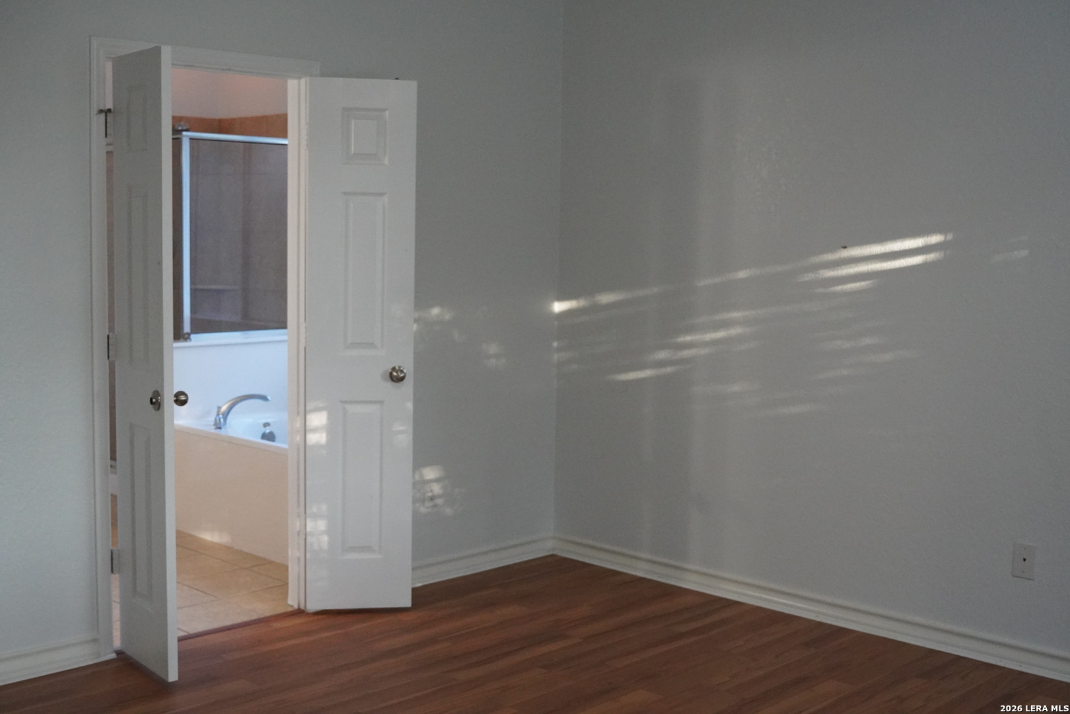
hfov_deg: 46.4
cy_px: 357
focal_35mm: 42
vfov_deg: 31.9
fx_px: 1248
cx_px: 535
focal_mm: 28
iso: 4000
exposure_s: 1/640
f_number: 2.8
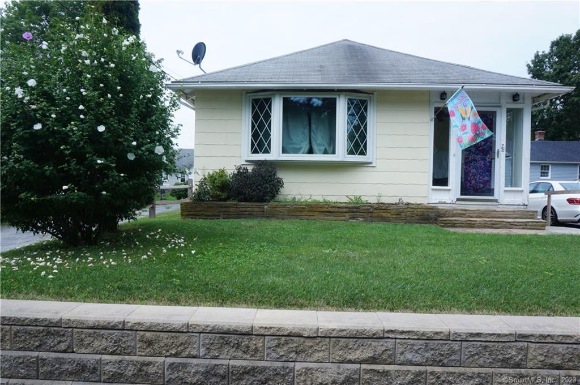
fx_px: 386
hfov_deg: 73.8
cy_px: 192
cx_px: 290
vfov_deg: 53.0
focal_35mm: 24
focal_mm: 16
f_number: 13
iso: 100
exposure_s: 1/80
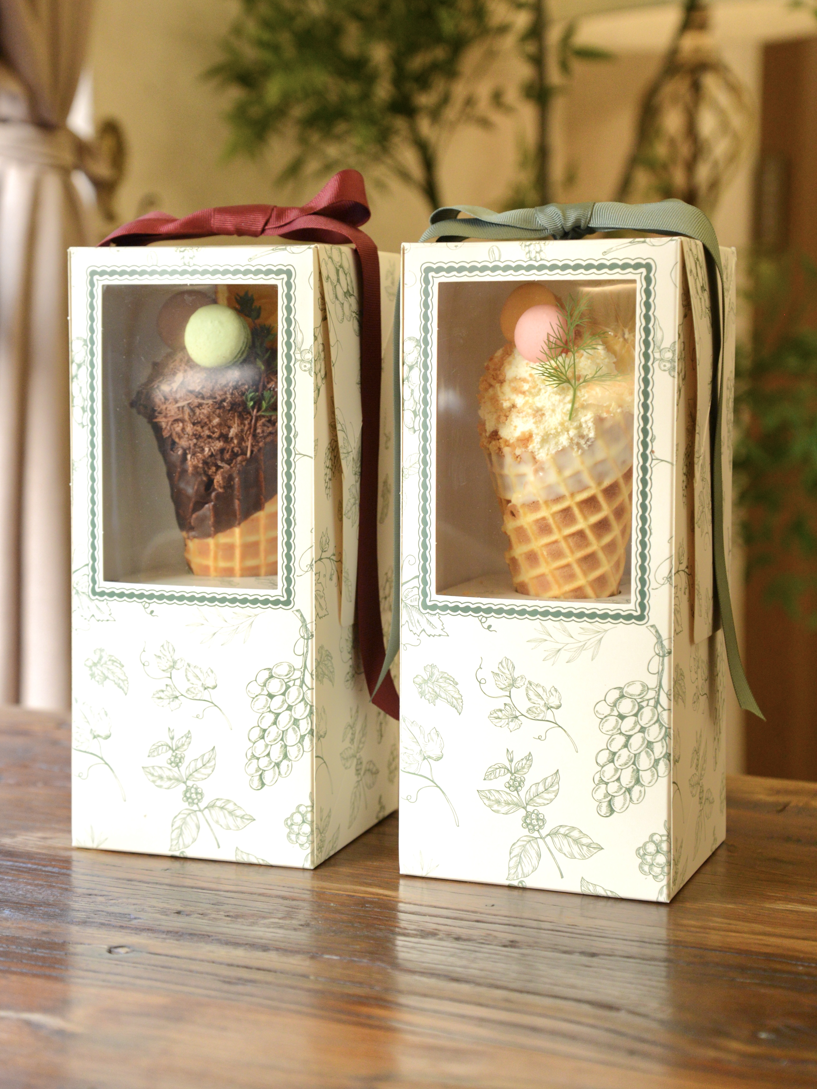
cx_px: 408
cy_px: 482
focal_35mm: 57
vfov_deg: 33.7
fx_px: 1794
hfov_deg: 25.7
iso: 2000
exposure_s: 1/160
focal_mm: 52
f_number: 4.5
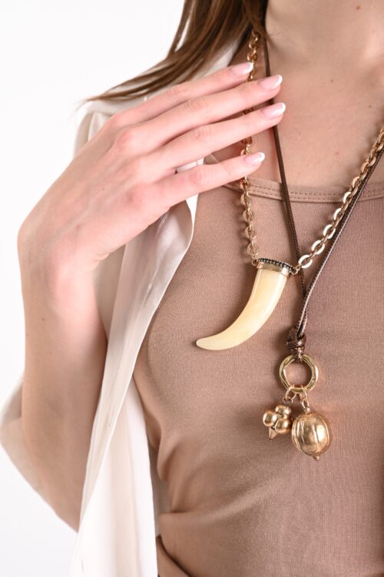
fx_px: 1121
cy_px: 288
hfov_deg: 19.4
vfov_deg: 28.9
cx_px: 192
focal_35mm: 70
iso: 125
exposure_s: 1/125
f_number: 9
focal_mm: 70
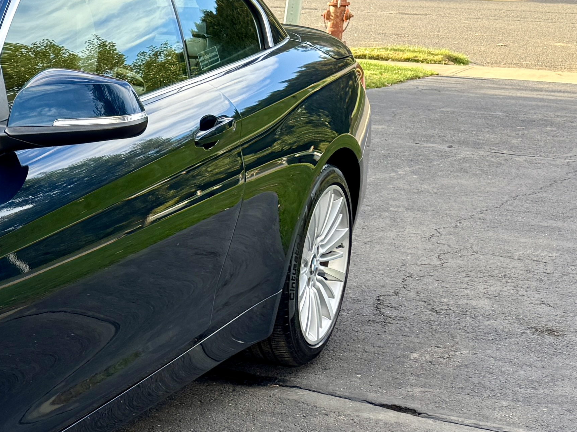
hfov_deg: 20.3
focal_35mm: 80
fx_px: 1333
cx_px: -333
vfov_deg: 18.3
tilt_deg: -19.0
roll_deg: +1.6
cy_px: 342
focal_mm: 6.76
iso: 80
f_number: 1.78
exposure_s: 1/340
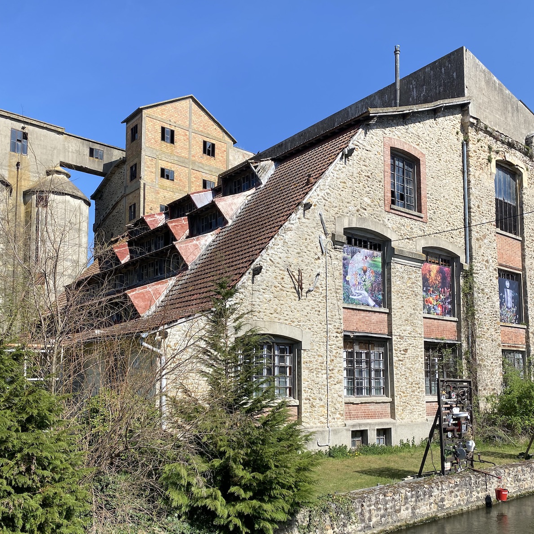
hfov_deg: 52.5
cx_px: 270
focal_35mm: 31
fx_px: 541
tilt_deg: +5.3
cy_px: 341
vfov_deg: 51.8
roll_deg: +0.0
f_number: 1.8
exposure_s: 1/2755
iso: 32
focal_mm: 4.25
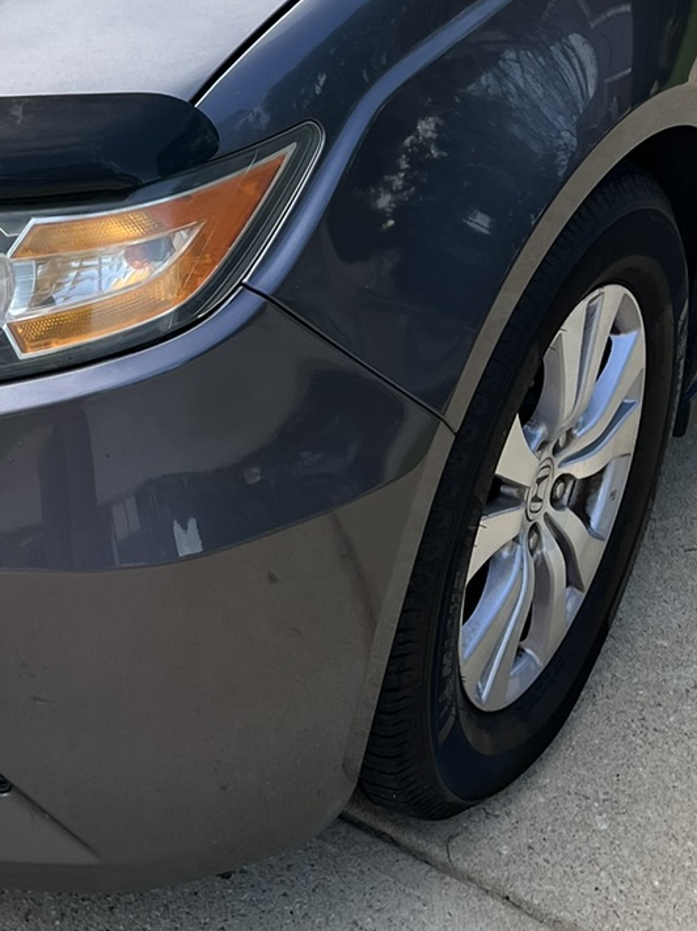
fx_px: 2015
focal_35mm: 75
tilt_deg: -13.5
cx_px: -4
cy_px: -38
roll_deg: -1.9
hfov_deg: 19.1
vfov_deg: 24.6
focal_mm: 5.1
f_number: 1.6
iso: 50
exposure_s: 1/1339
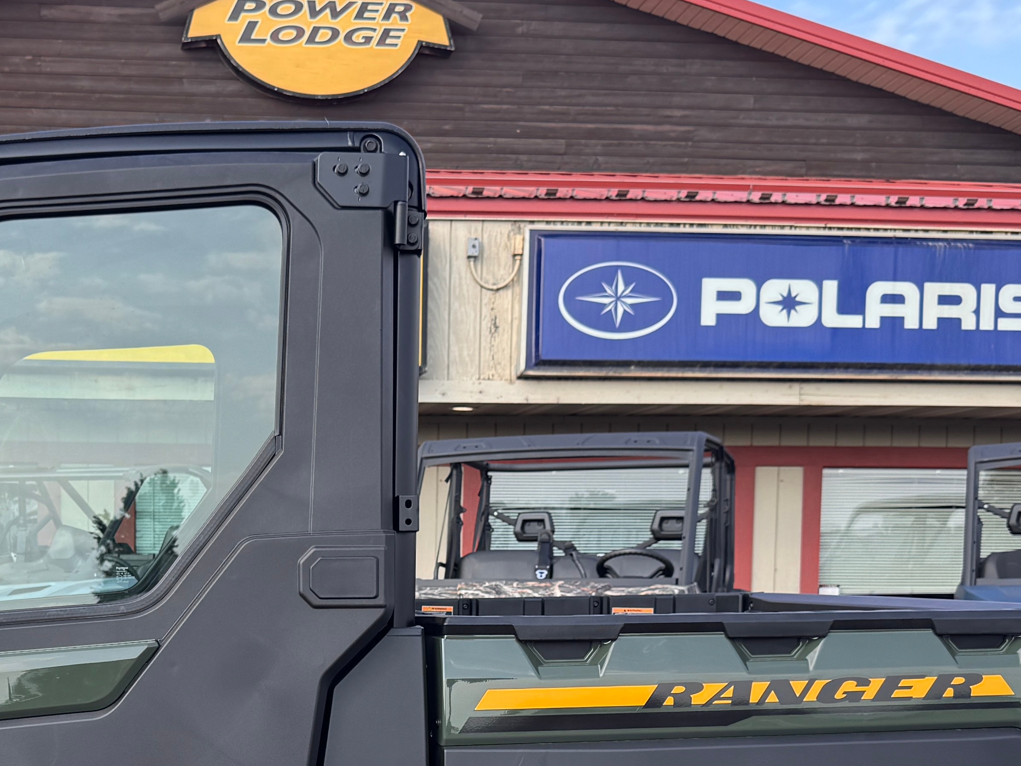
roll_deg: +0.1
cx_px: 229
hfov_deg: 33.0
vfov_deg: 24.7
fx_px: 1681
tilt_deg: -5.3
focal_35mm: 57
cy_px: 723
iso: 80
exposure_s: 1/1059
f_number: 1.78
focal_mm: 6.76
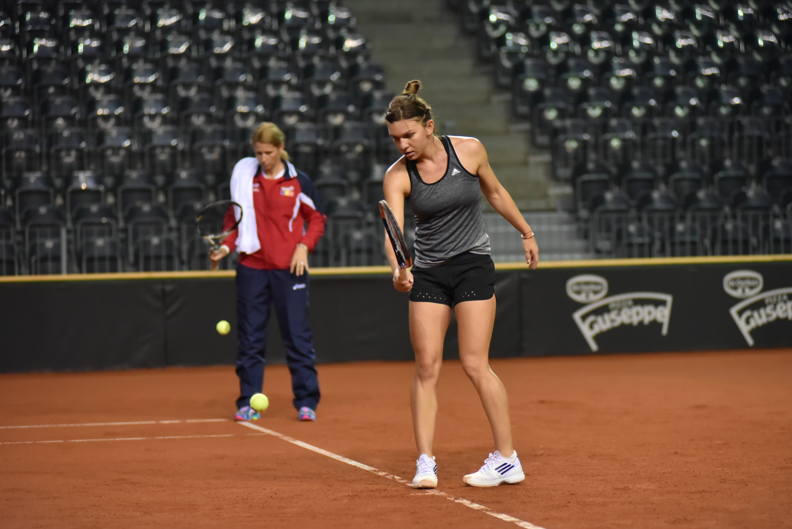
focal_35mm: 135
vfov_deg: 10.2
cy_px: 264
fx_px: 2971
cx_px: 396
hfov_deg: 15.2
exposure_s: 1/4000
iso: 4000
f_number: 2.8
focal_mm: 135
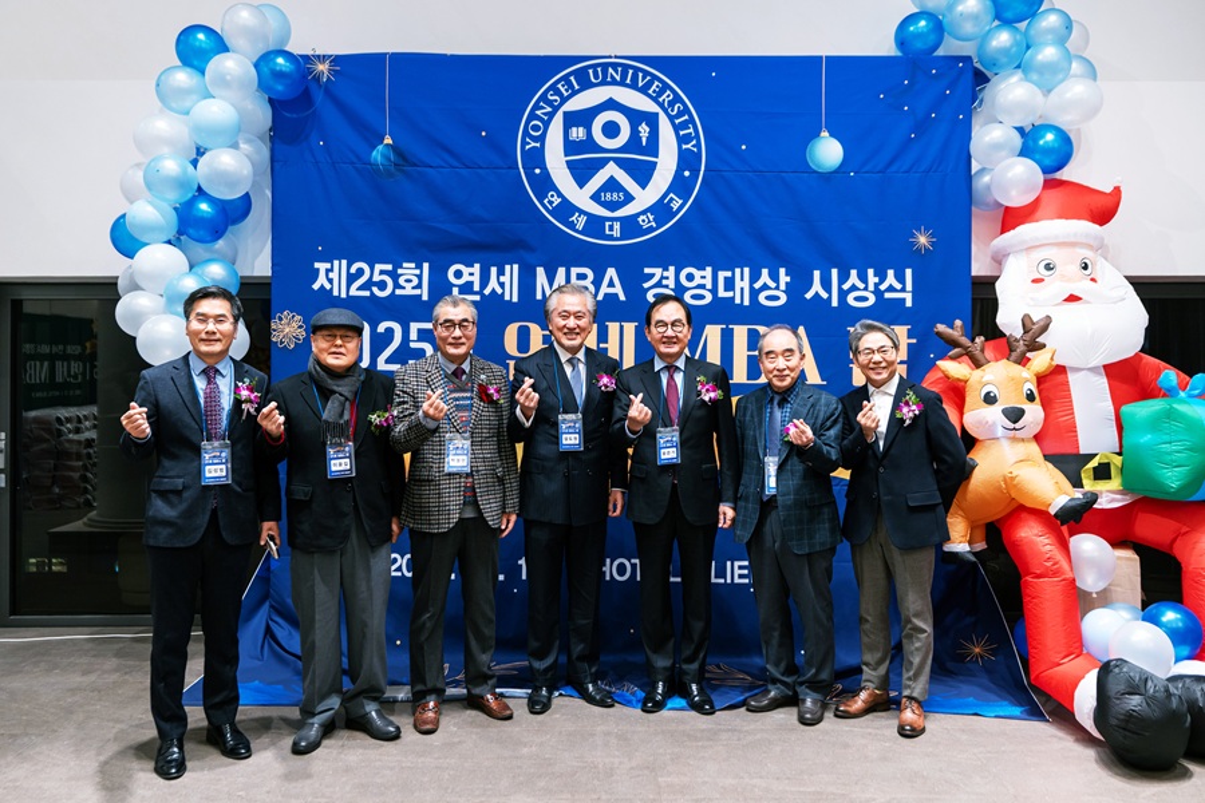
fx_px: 937
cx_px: 602
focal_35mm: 28
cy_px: 402
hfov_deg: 65.5
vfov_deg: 46.4
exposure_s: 1/250
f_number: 2.8
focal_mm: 28
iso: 800
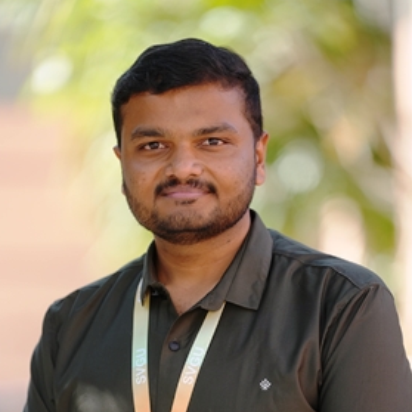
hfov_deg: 6.4
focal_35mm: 273
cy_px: 313
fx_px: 3676
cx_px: 210
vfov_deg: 6.4
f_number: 2.8
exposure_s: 1/500
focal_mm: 200
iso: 250
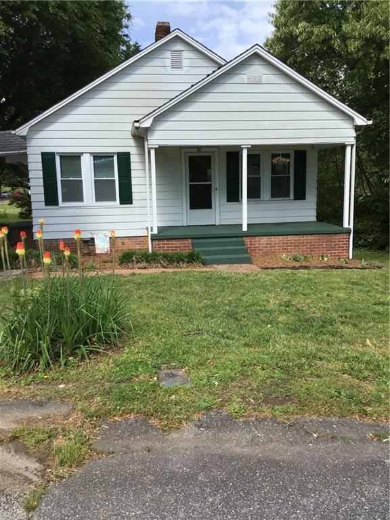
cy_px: 260
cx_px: 195
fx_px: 466
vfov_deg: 58.4
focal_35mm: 31
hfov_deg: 45.4
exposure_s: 1/791
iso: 25
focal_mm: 3.3
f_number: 2.4
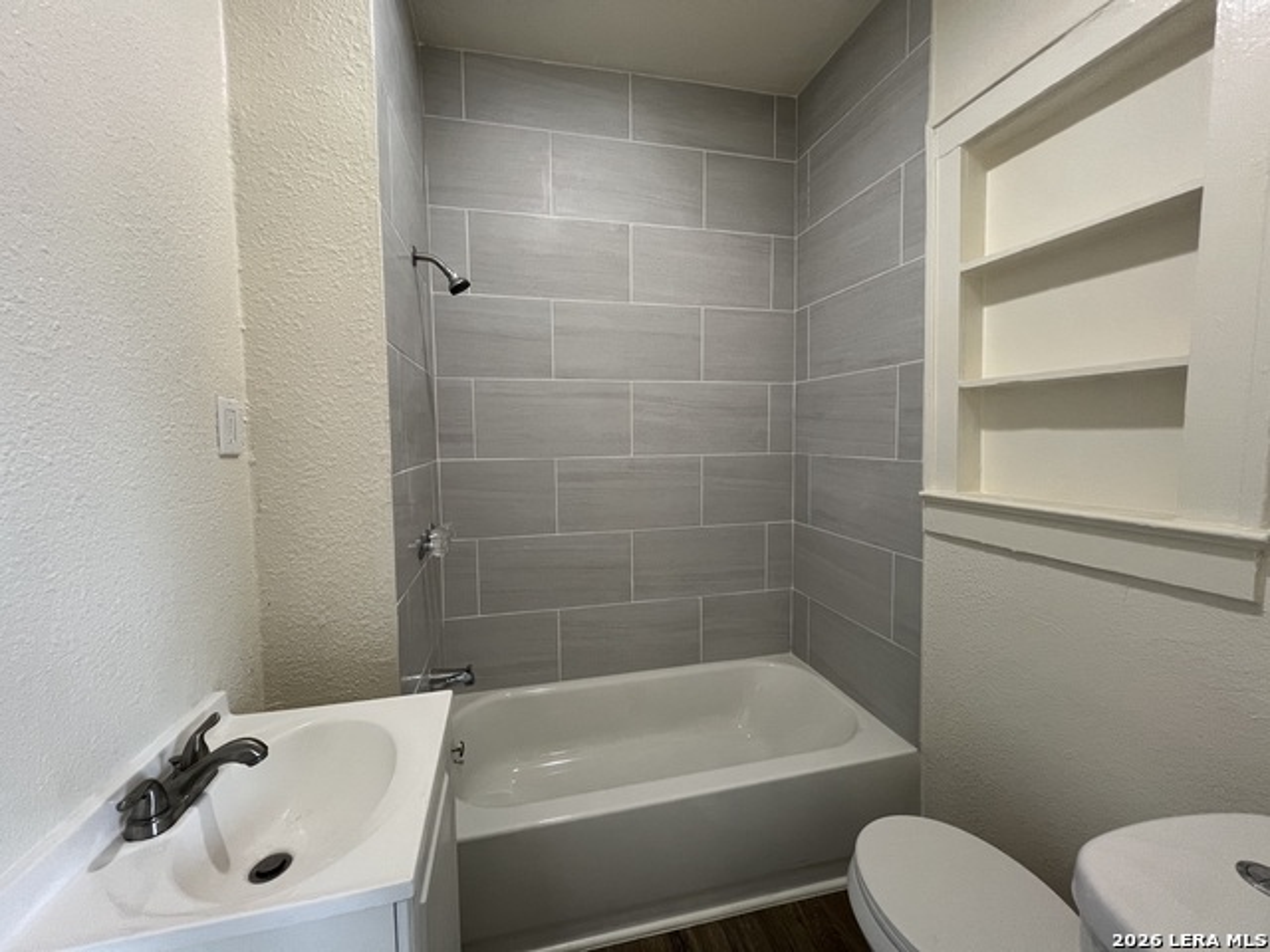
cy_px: 476
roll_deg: +0.4
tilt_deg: -5.4
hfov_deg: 106.2
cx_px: 635
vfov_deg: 89.9
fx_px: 477
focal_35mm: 13
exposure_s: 1/60
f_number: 1.8
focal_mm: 1.57
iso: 200
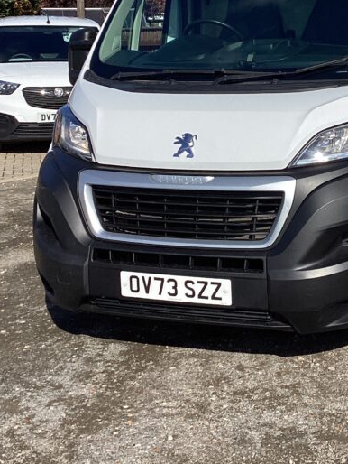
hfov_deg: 22.6
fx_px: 857
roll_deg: +0.3
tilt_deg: -5.3
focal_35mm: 64
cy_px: 127
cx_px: 277
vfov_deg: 29.9
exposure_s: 1/2092
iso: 25
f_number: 2.4
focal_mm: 3.3
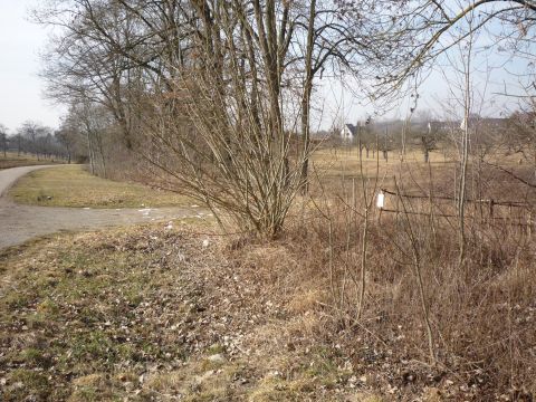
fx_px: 495
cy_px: 201
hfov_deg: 56.8
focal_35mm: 32
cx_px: 268
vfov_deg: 44.2
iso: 100
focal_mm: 5.2
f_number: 4
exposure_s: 1/400
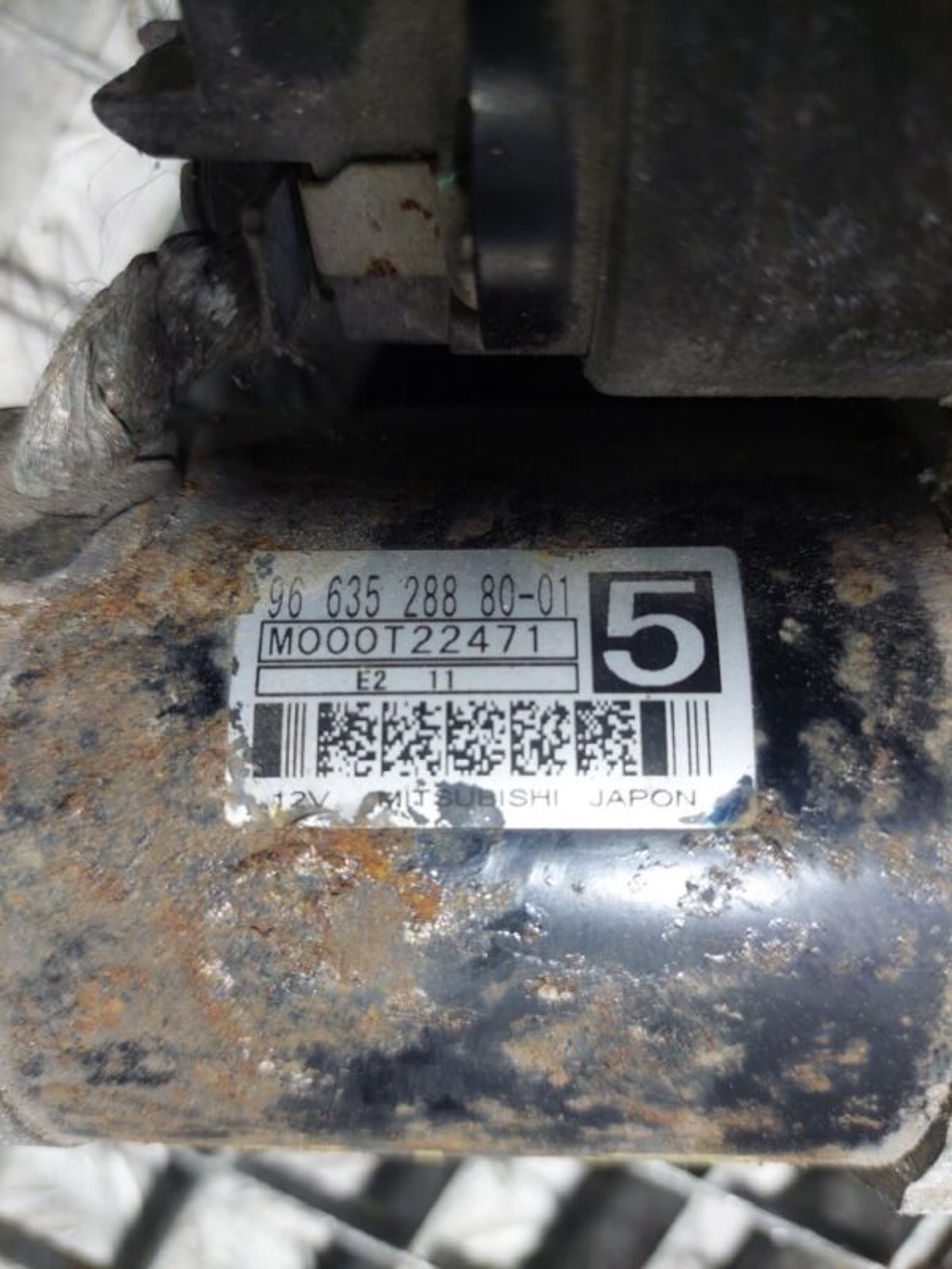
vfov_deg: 69.4
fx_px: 917
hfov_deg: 54.9
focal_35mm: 25
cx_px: 476
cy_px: 634
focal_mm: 5.23
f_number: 1.8
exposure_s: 1/50
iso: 200
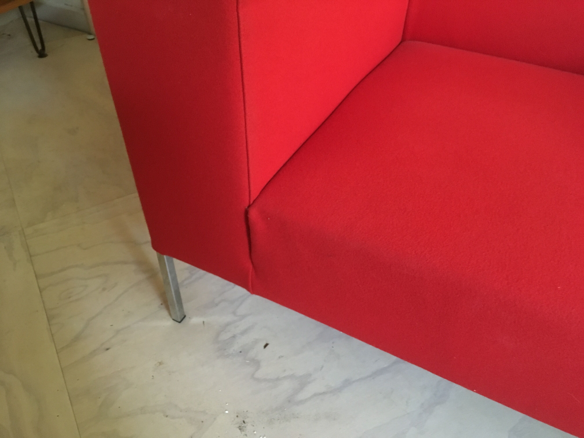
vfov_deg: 48.2
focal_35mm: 29
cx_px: 292
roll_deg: -0.5
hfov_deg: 61.7
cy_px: 219
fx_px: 489
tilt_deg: -42.7
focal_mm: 4.15
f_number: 2.2
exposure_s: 1/17
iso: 400
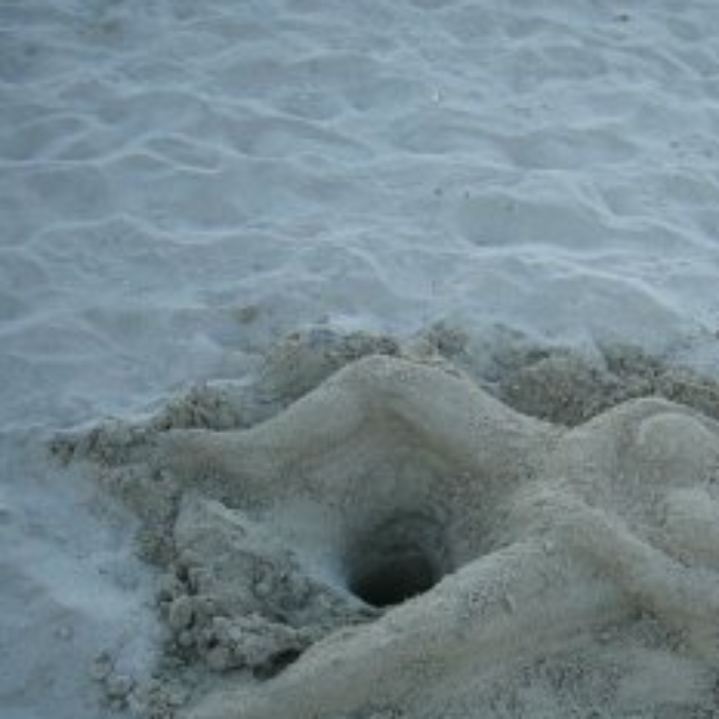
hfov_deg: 31.2
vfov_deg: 32.1
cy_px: 447
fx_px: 1245
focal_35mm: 53
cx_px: 592
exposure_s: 1/200
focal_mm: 5.8
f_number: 2.8
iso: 50
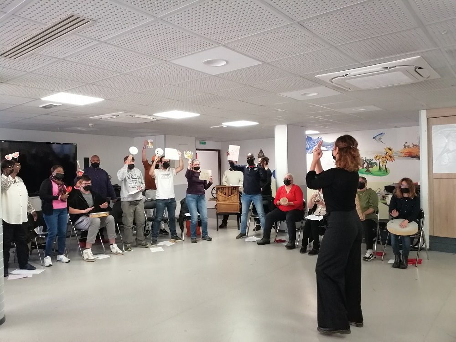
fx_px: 356
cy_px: 171
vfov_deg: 51.4
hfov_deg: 65.3
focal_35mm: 27
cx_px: 228
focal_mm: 3.95
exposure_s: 1/100
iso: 400
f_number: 1.8
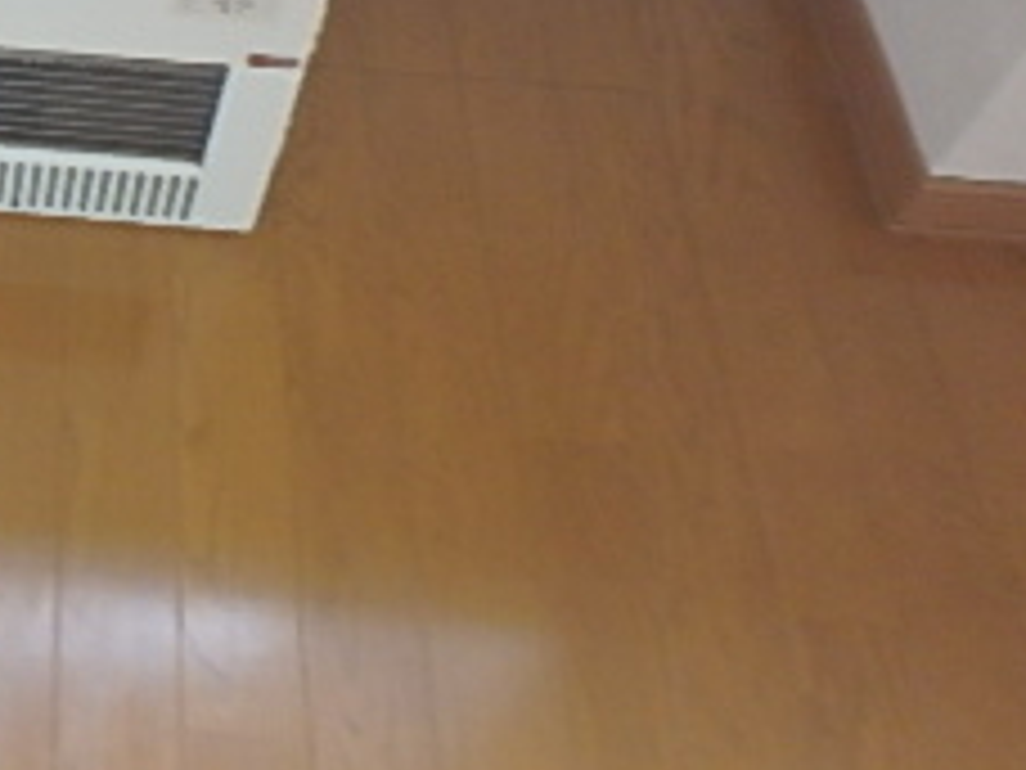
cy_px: -86
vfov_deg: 23.3
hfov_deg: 29.1
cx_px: -140
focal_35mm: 59
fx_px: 1749
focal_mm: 3.7
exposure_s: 1/30
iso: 320
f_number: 3.5
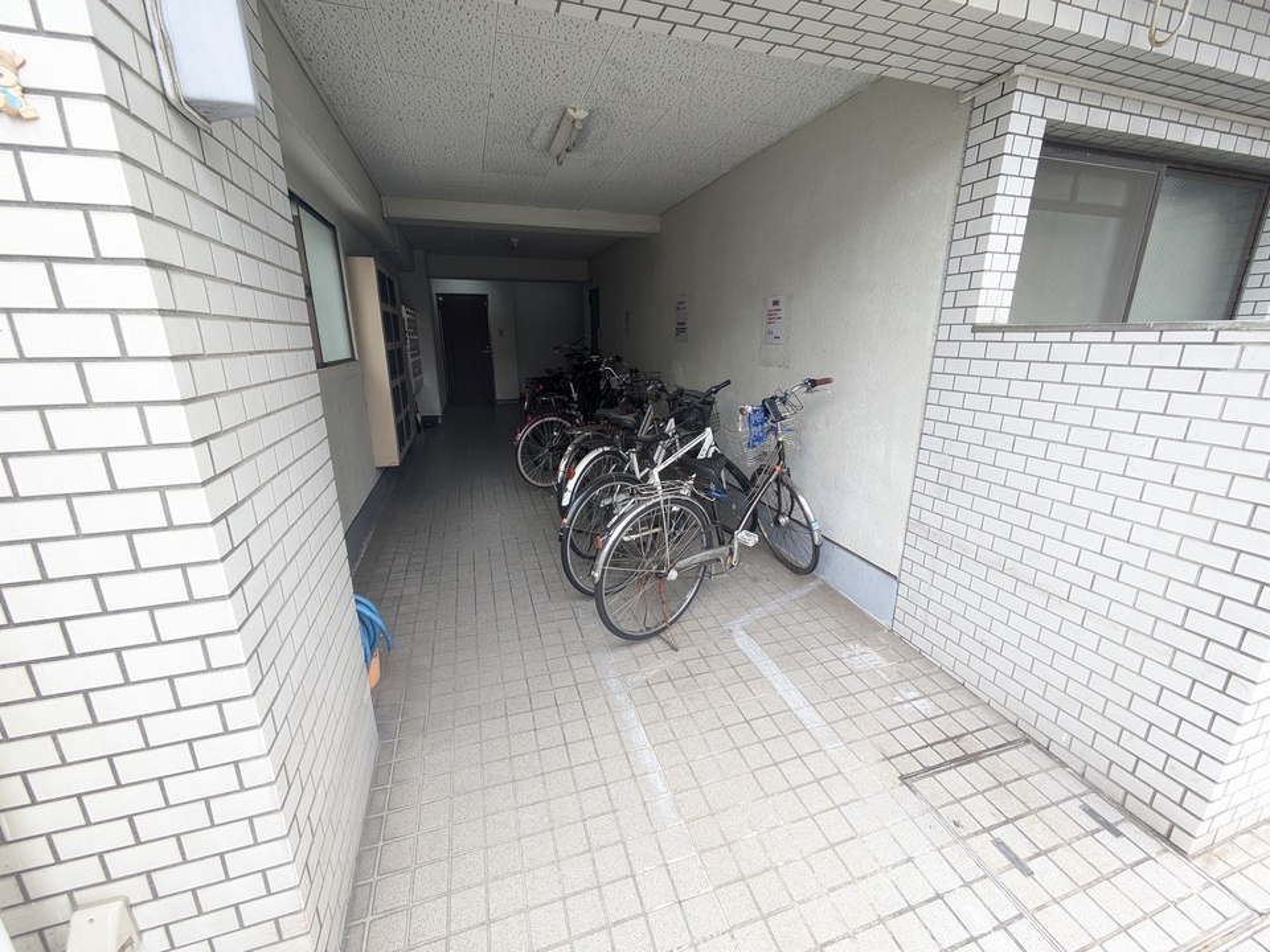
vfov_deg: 85.7
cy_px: 476
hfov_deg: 102.1
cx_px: 635
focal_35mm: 14
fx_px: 514
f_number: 2.2
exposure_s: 1/120
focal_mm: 1.83
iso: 62
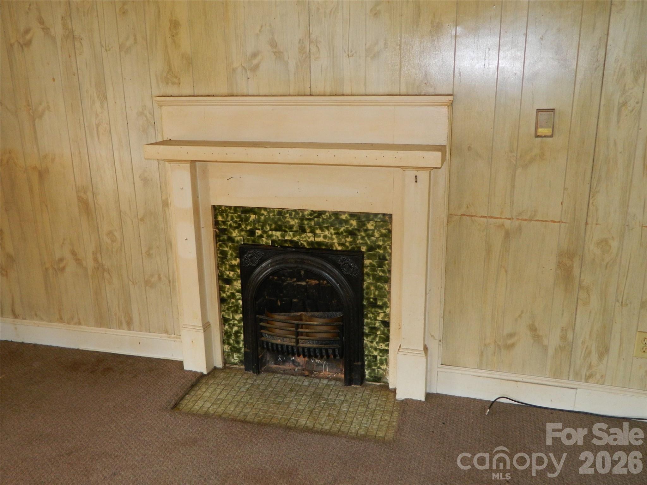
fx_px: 579
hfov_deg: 58.4
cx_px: 324
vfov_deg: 45.4
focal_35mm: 31
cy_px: 242
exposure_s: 1/40
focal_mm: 5.6
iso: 200
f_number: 3.2
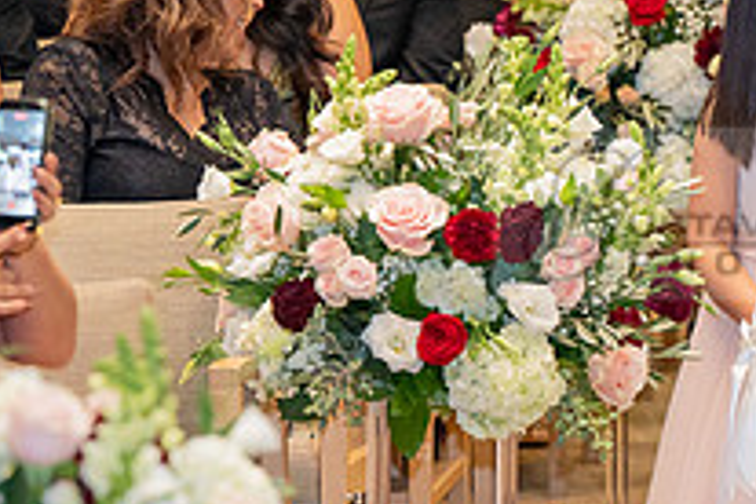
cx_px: 811
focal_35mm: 410
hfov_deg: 5.0
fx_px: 8609
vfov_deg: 3.4
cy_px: 370
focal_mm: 120
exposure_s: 1/160
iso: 1250
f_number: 3.2
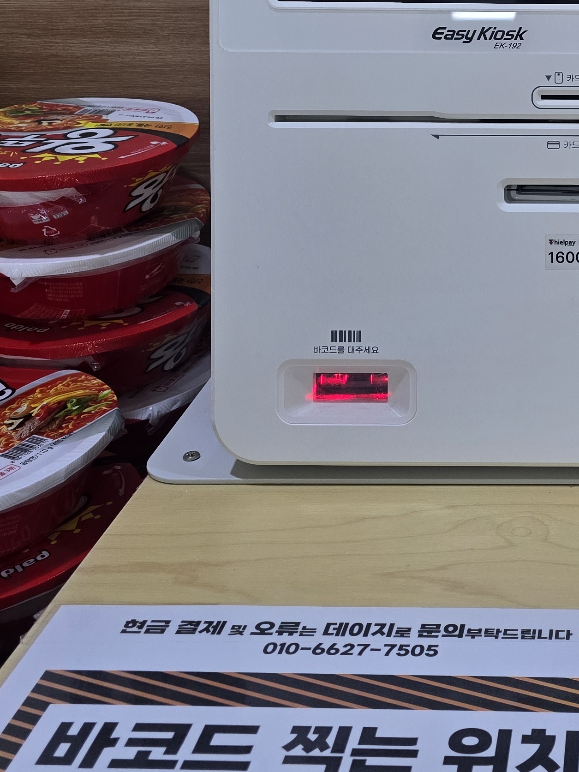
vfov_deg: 33.5
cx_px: 589
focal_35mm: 55
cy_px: 114
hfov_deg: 25.2
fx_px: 1226
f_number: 1.7
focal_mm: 6.3
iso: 100
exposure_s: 1/120
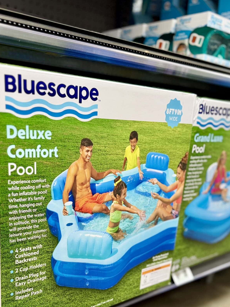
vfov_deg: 45.8
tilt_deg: -19.3
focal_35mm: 39
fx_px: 345
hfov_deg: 36.8
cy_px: 239
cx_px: 101
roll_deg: -5.5
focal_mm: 6.76
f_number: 1.78
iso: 125
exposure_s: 1/116
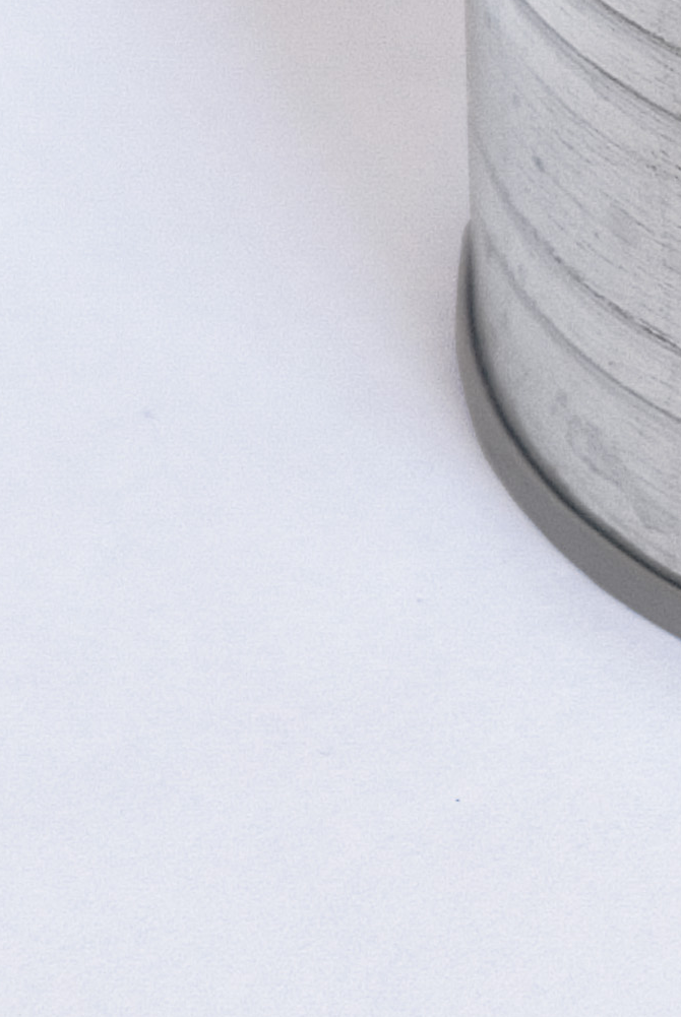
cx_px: 1215
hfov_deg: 3.4
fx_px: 11488
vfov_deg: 5.0
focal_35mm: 406
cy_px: -660
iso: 100
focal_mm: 70
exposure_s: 1/3
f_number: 7.1
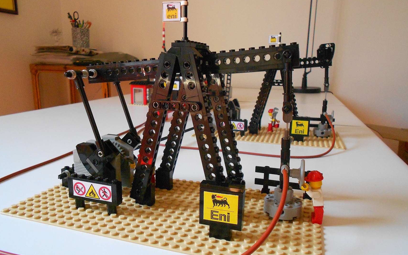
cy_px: 138
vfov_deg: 44.5
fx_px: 311
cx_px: 206
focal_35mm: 28
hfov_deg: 66.5
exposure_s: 1/125
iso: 400
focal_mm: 4.6
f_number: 3.2
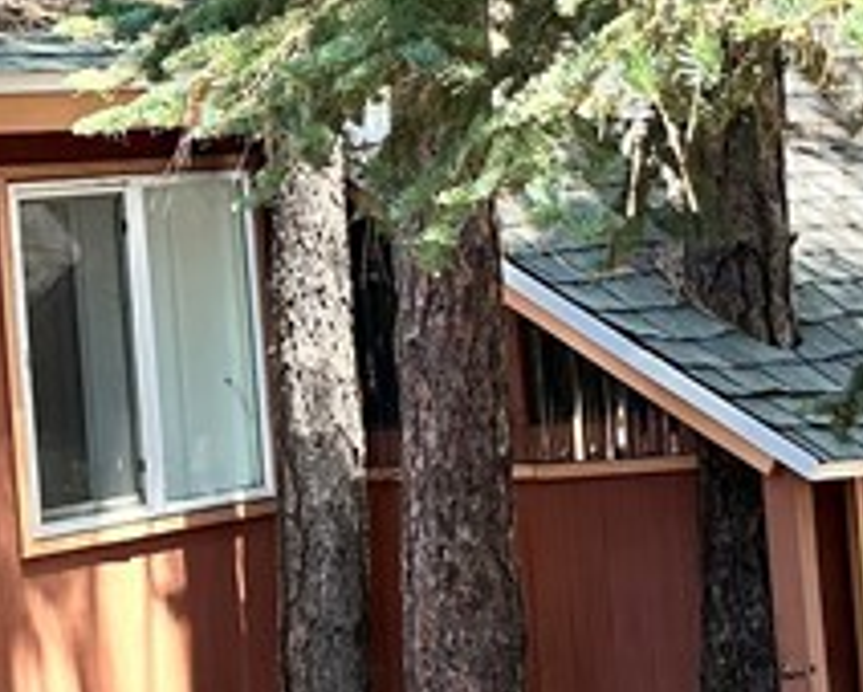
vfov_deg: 13.6
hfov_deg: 16.8
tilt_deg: -0.5
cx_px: 94
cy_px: 256
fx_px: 2889
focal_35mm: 113
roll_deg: +4.4
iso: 80
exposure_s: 1/325
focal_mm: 6.86
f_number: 1.78
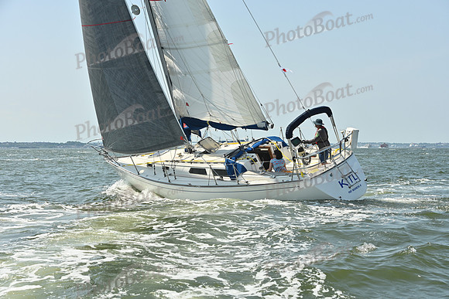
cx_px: 224
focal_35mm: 70
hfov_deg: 28.8
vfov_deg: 19.5
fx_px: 873
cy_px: 150
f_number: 8
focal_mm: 70
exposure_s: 1/1250
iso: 320
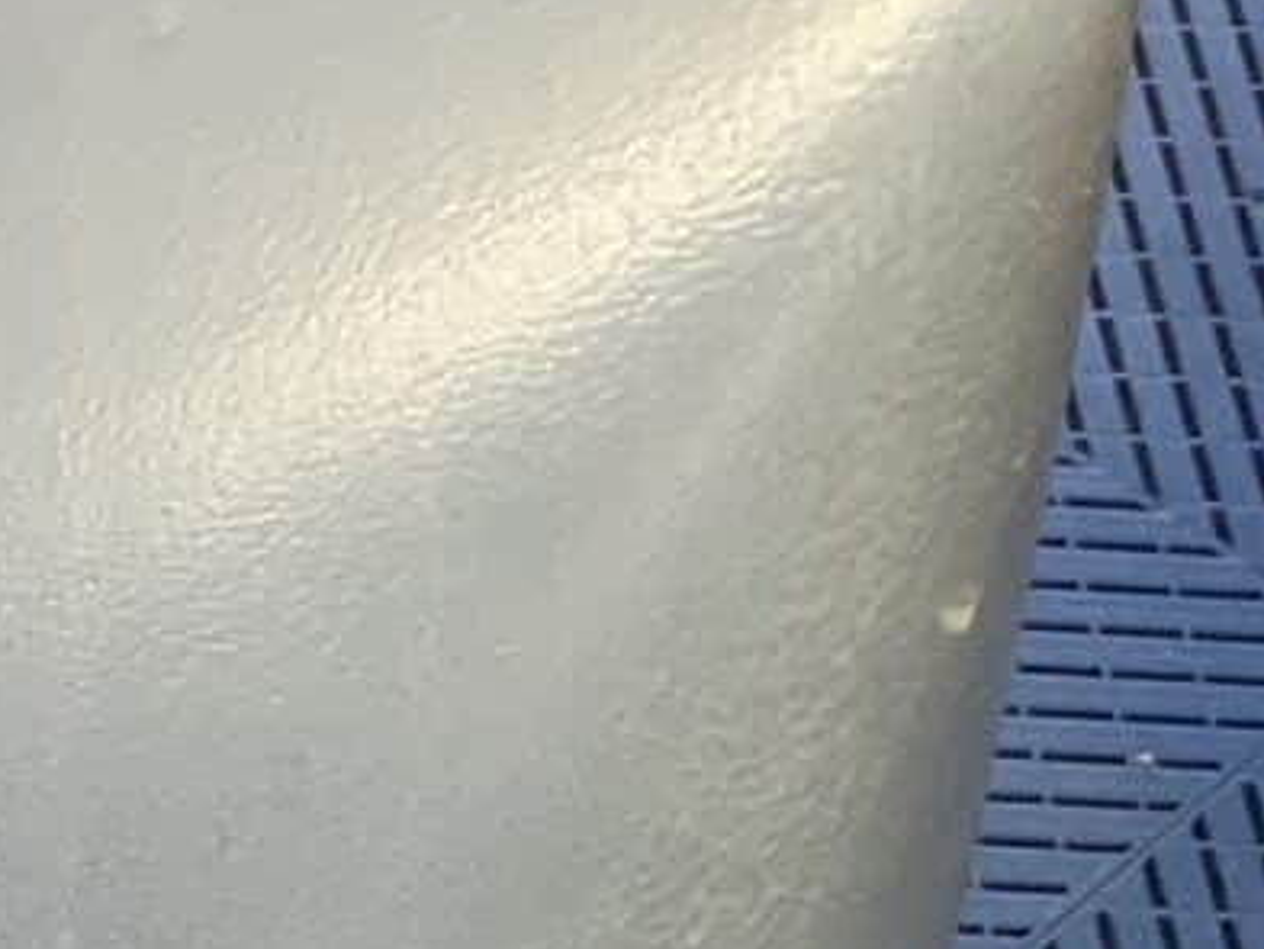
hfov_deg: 9.4
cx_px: -1717
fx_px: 6903
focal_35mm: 189
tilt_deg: -45.3
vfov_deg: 7.9
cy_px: 322
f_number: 1.8
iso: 40
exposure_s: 1/60
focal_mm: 3
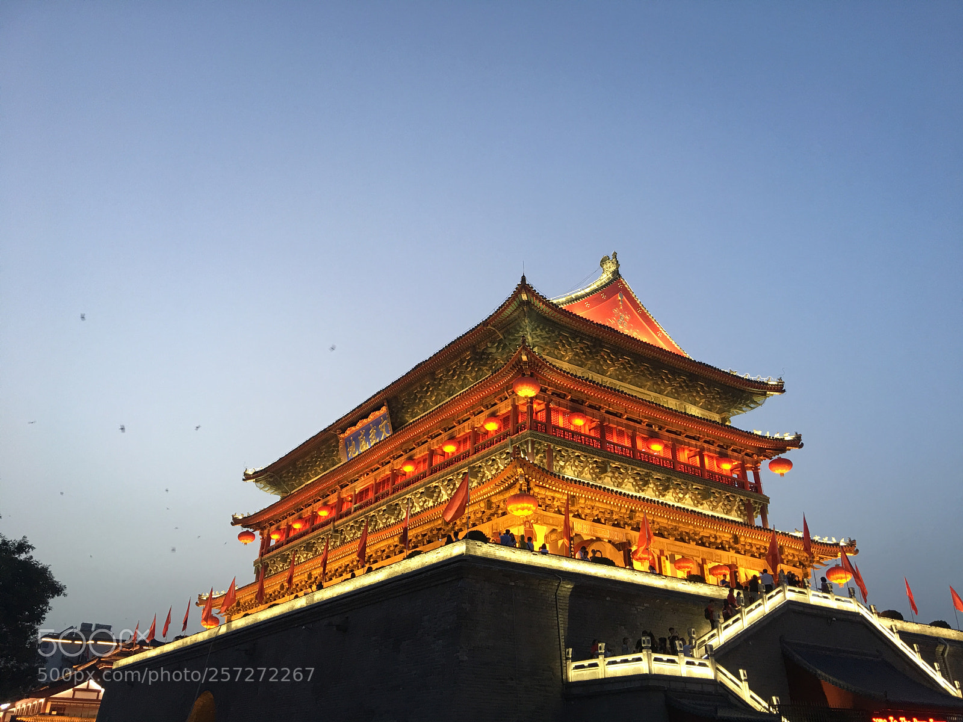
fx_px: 807
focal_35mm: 29
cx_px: 482
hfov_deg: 61.7
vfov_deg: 48.2
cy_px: 361
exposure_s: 1/17
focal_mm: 4.15
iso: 32
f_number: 2.2
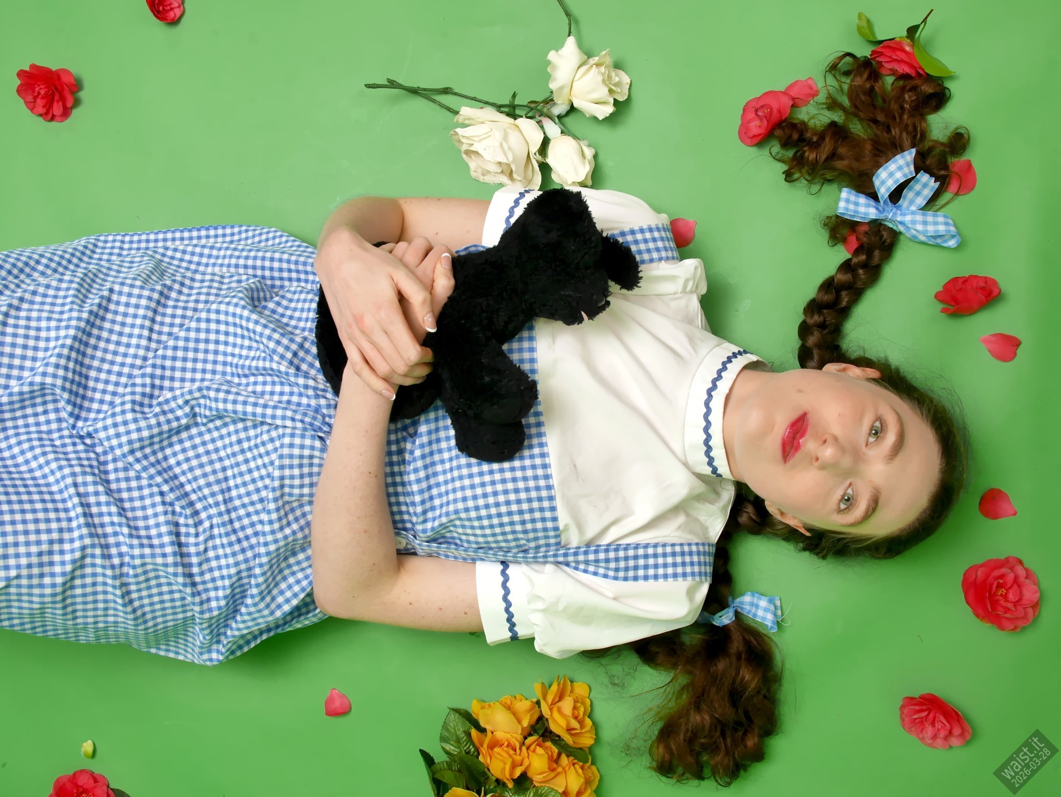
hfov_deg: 46.8
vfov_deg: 36.0
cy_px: 398
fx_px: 1227
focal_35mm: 40
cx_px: 530
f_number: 9
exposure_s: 1/100
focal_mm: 20
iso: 200
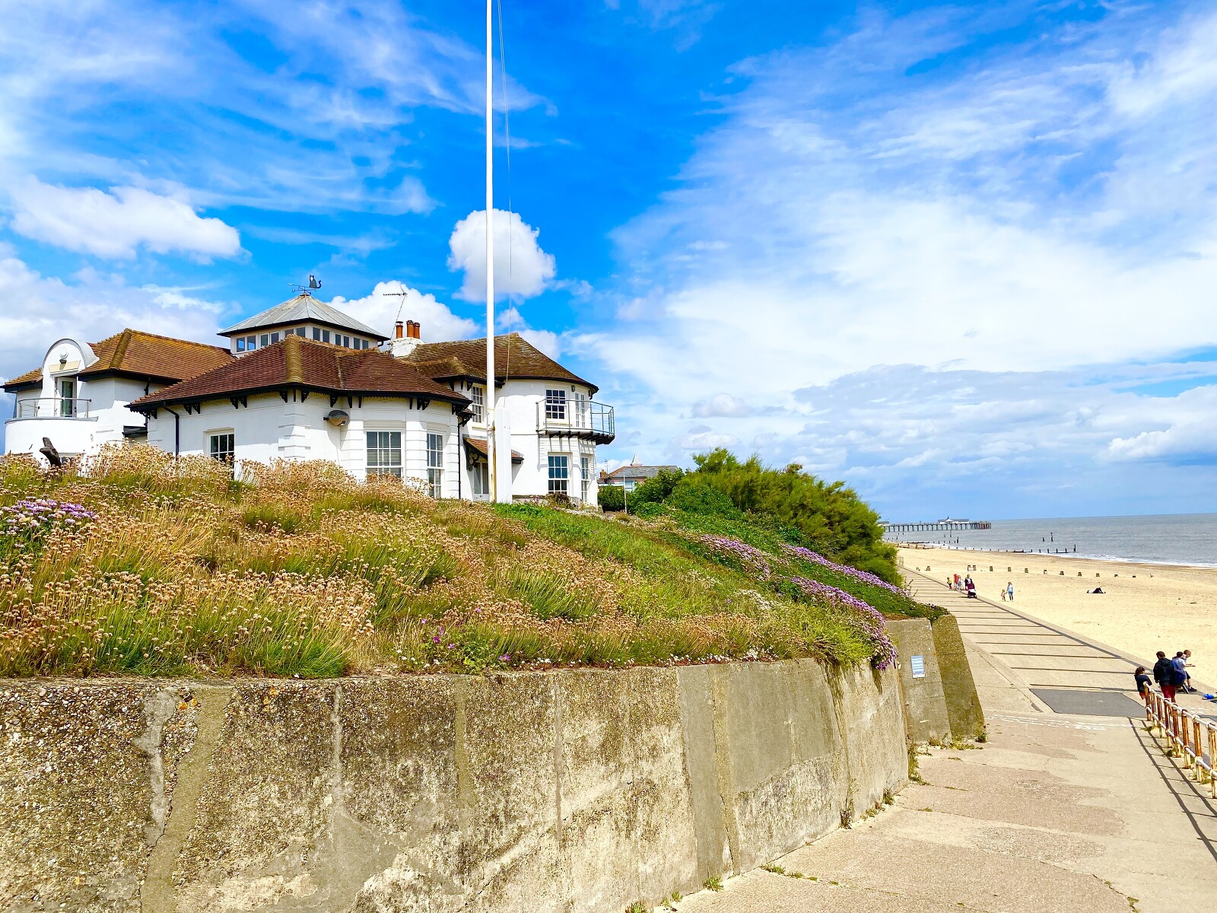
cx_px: 608
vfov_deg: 53.1
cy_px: 456
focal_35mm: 26
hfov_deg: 67.3
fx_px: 914
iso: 32
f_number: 1.8
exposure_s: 1/6410
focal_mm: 4.25
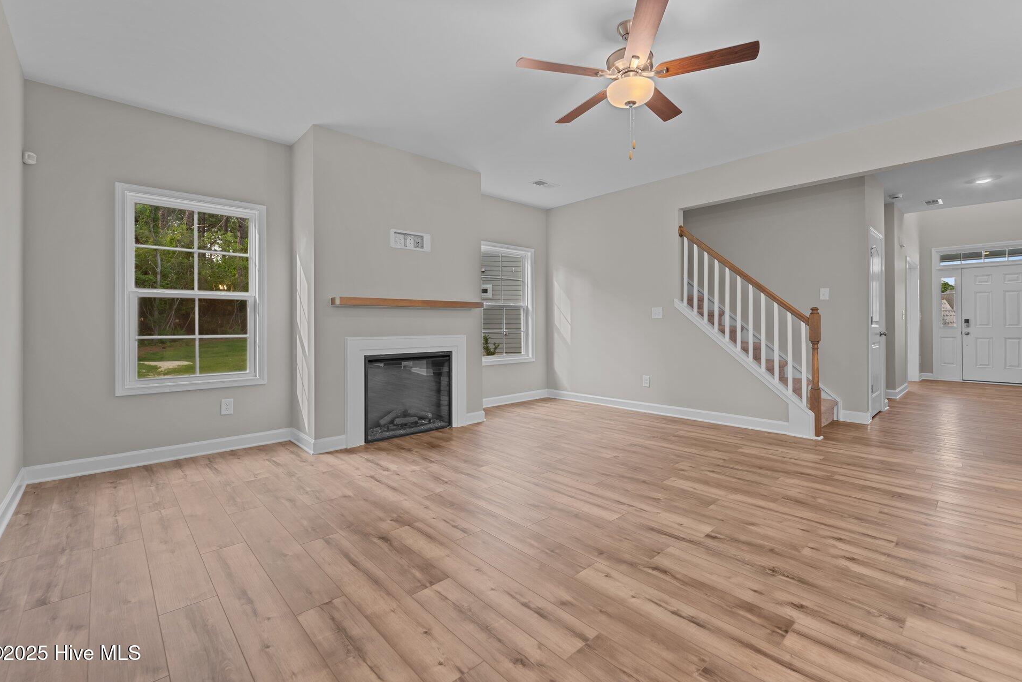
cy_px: 321
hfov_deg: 100.3
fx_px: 426
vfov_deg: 77.2
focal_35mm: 15
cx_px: 533
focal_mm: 14
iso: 500
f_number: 7.1
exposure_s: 1/4
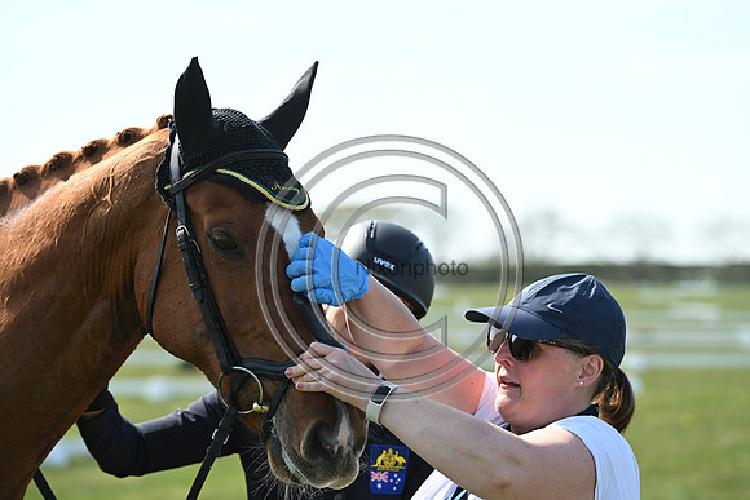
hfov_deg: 13.7
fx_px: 3126
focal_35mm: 150
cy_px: 250
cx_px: 375
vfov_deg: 9.2
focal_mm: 150
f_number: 5
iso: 500
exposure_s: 1/1250
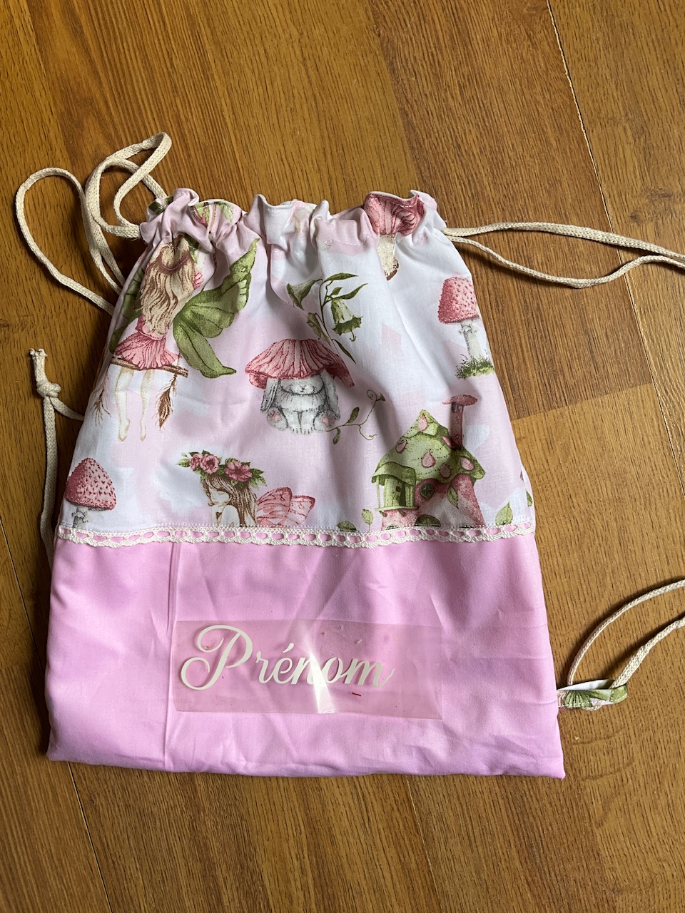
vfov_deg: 61.7
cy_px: 456
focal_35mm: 29
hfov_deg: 48.2
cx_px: 342
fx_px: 765
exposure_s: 1/126
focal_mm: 3
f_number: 1.8
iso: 16
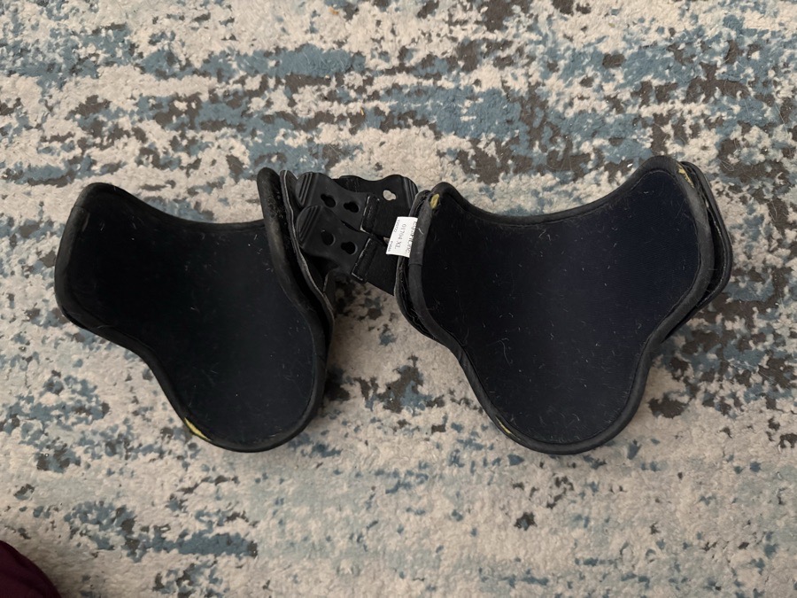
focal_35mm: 24
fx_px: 553
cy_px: 299
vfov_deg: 56.8
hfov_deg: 71.6
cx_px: 398
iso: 1250
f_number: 1.78
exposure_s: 1/30
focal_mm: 6.76
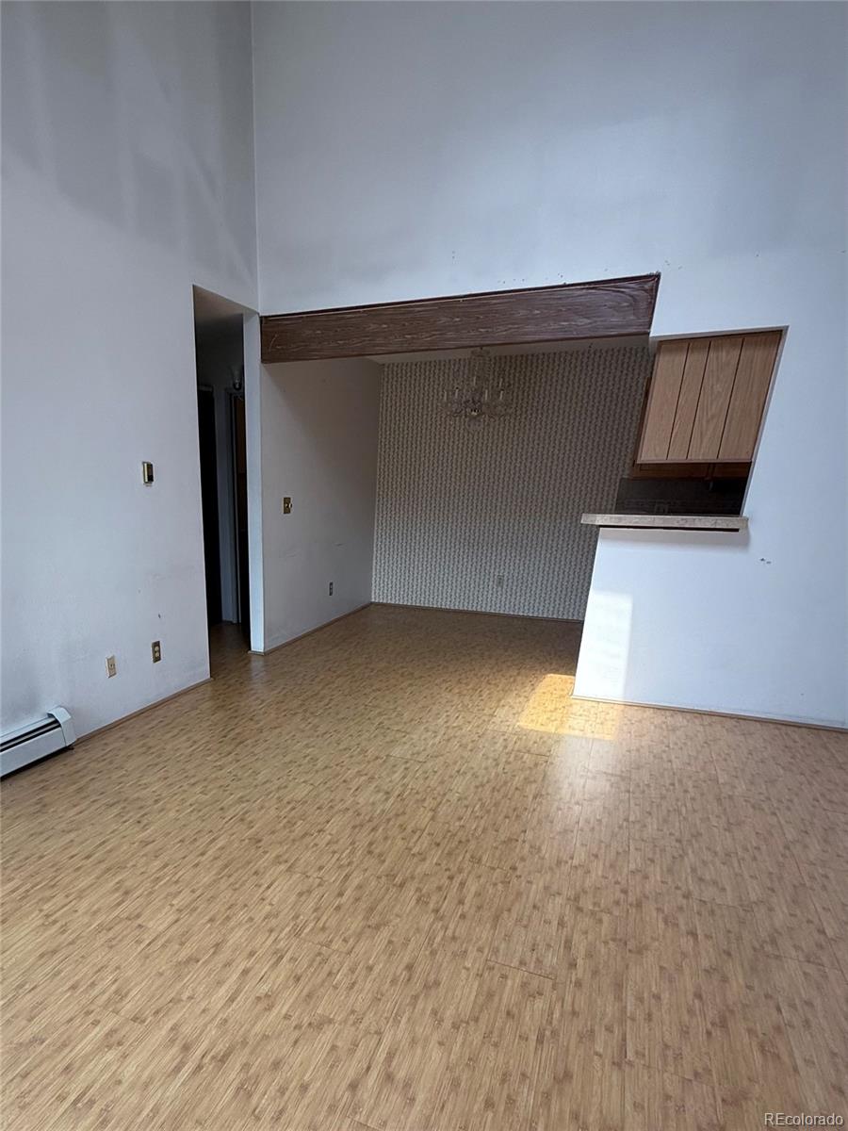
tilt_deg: -20.9
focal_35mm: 14
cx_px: 424
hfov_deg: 85.7
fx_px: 457
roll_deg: -0.5
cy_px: 566
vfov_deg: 102.1
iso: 64
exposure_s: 1/99
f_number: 2.2
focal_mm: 2.22
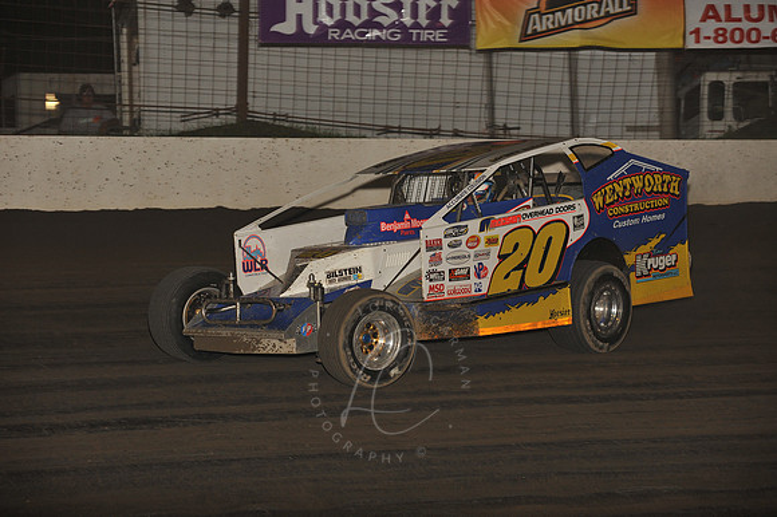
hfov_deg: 15.2
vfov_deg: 10.1
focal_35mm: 135
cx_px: 388
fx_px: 2912
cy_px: 258
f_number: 6.3
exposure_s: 1/320
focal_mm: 135
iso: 800
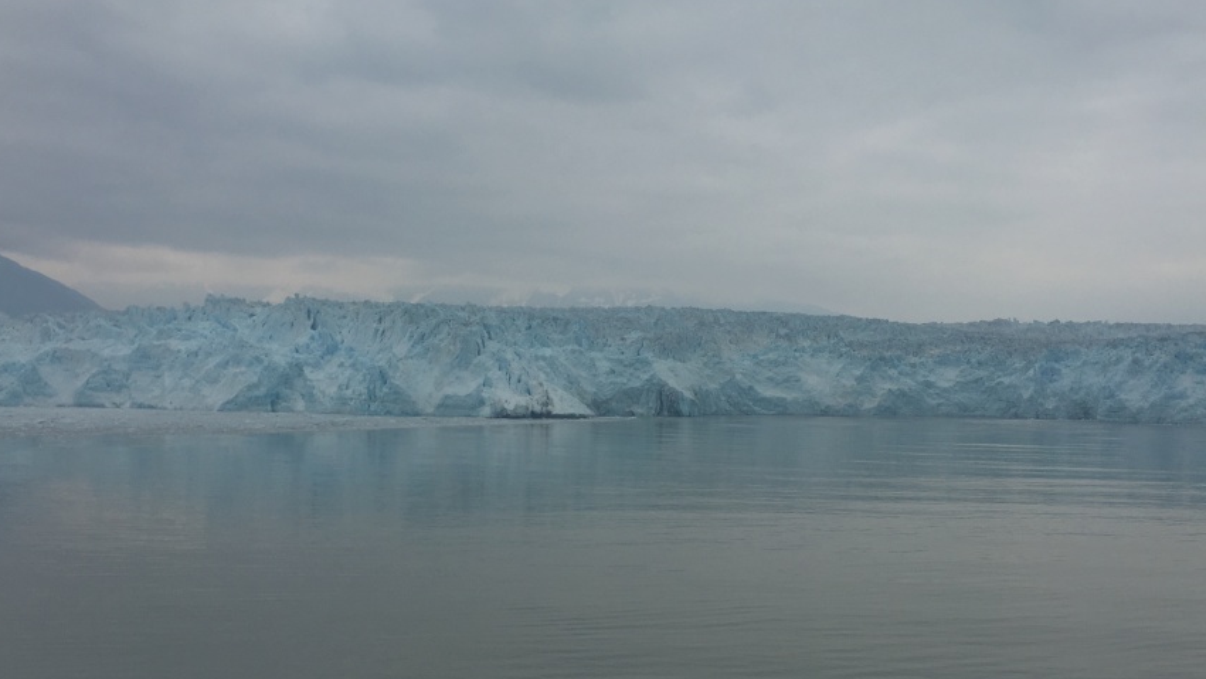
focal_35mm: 38
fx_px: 1215
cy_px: 462
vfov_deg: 30.9
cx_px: 616
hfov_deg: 52.8
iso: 25
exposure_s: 1/1202
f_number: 2.2
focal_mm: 4.15
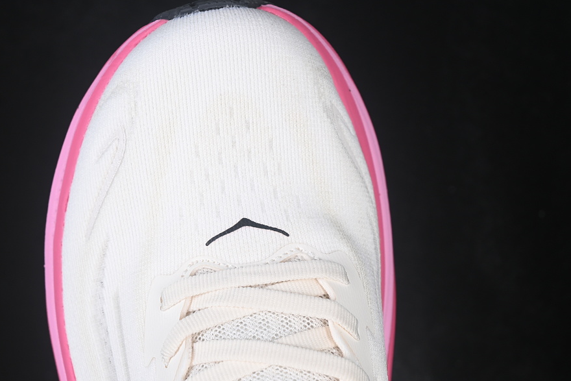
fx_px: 1459
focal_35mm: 92
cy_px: 217
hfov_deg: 22.1
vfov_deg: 14.9
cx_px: 237
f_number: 7.1
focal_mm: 50
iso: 160
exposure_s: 1/80
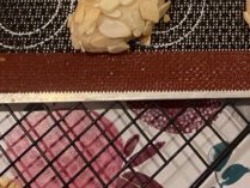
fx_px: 600
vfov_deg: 16.1
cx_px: 271
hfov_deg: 22.3
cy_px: -107
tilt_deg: -63.7
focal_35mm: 83
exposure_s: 1/33
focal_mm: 4.25
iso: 400
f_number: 1.8
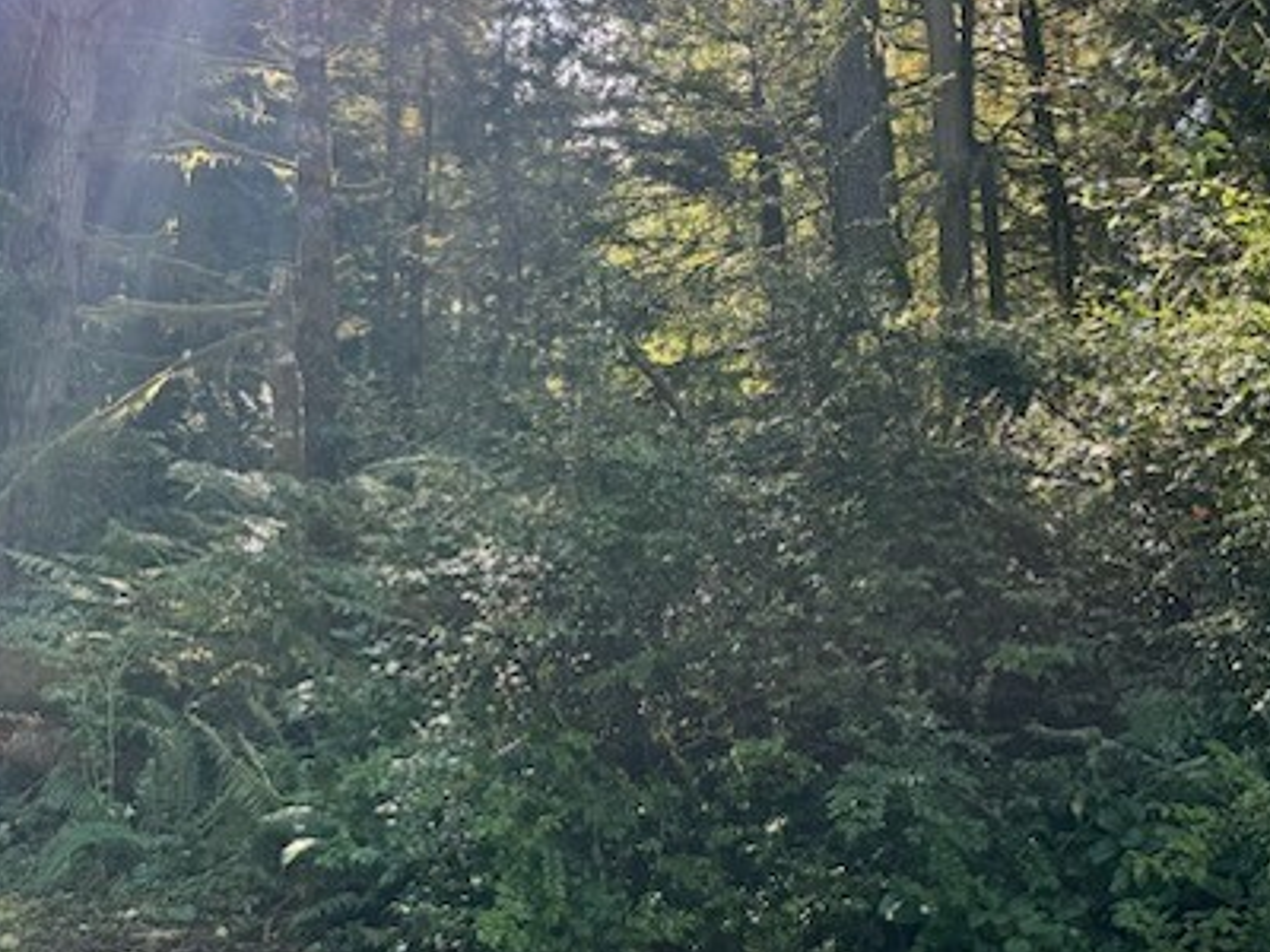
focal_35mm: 48
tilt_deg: +18.2
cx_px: 733
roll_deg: +1.6
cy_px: 159
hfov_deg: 39.6
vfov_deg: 29.4
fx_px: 1761
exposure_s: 1/354
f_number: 1.78
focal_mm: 6.76
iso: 80
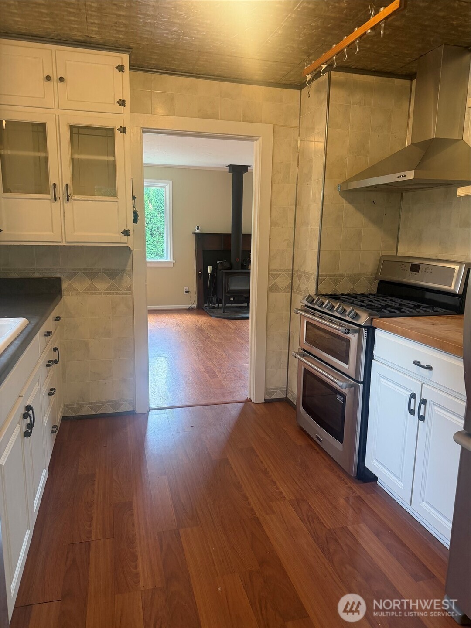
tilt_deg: -10.7
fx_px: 435
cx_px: 236
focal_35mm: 24
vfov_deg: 71.6
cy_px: 314
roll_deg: -1.2
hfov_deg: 56.8
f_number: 1.78
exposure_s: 1/83
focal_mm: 6.76
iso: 200
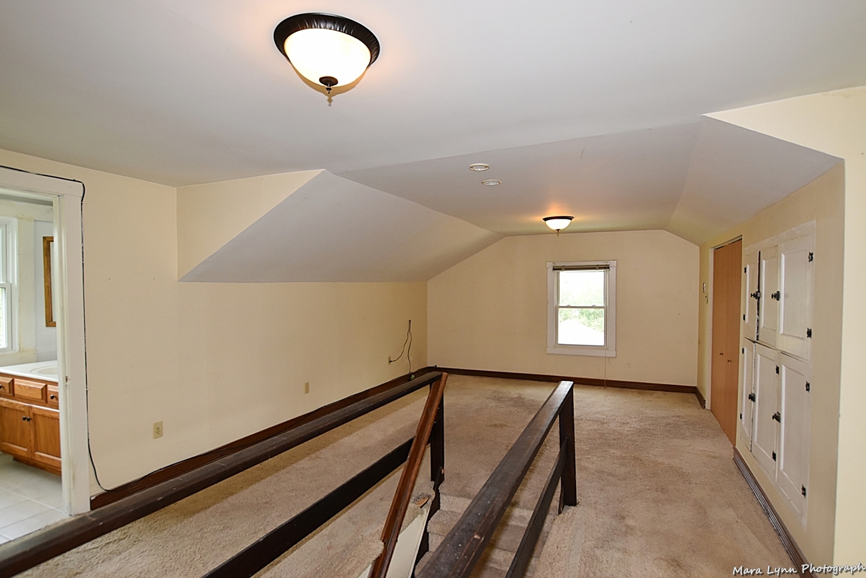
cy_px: 301
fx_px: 439
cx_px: 444
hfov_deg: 89.1
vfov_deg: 66.6
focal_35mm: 18
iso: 800
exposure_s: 1/90
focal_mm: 11.5
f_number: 4.8
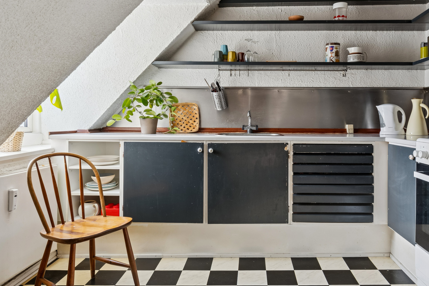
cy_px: 123
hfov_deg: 65.2
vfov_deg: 46.3
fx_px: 333
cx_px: 248
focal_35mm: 28
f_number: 8
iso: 200
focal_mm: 14.5
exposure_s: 1/25
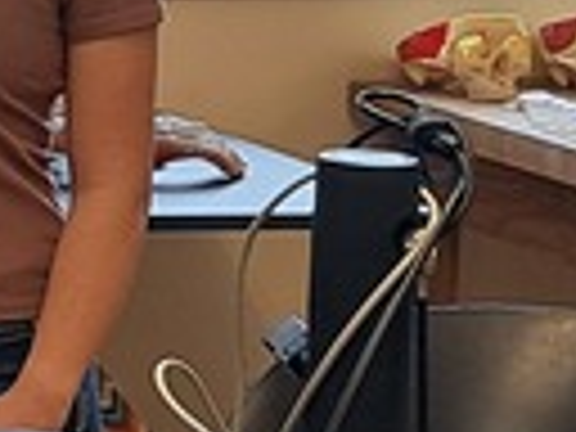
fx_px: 3195
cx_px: -1143
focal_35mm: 192
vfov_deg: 7.7
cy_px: 63
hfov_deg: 8.6
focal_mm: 5.23
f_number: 1.8
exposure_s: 1/60
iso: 50
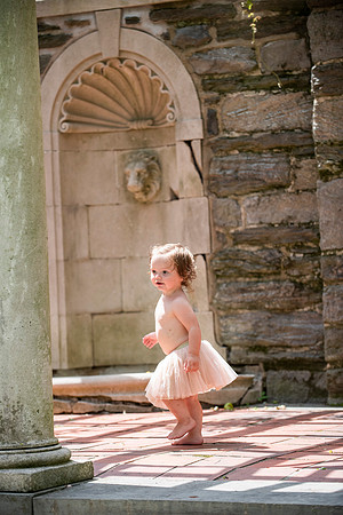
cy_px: 258
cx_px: 172
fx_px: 1715
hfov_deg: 11.4
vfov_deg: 17.1
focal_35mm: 120
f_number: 3.5
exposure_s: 1/2500
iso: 640
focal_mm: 120
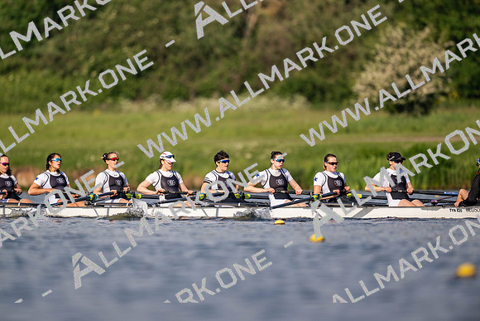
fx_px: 8001
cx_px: 240
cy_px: 160
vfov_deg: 2.3
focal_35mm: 600
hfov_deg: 3.4
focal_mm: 600
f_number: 4
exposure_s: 1/2500
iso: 220
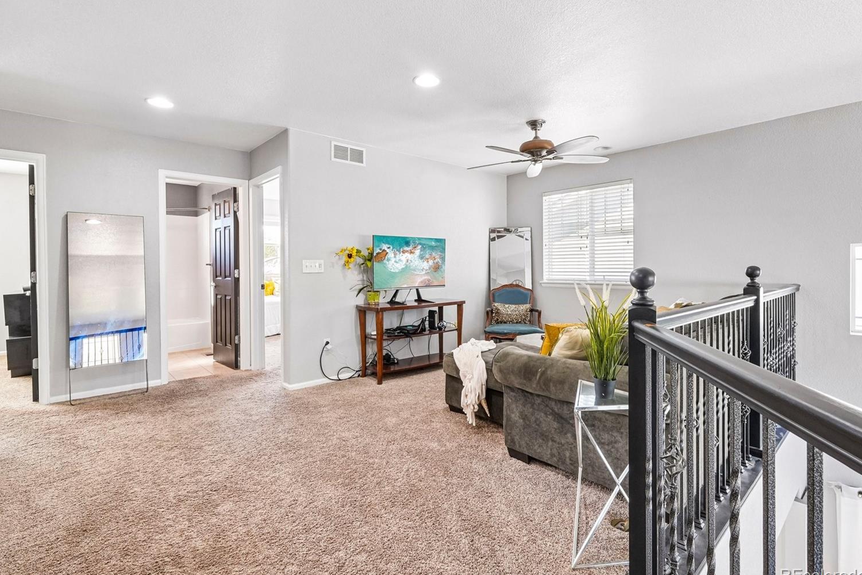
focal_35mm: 16
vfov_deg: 73.7
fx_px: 383
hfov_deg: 96.7
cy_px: 281
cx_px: 413
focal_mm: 10
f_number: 8
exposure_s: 1/5
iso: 800
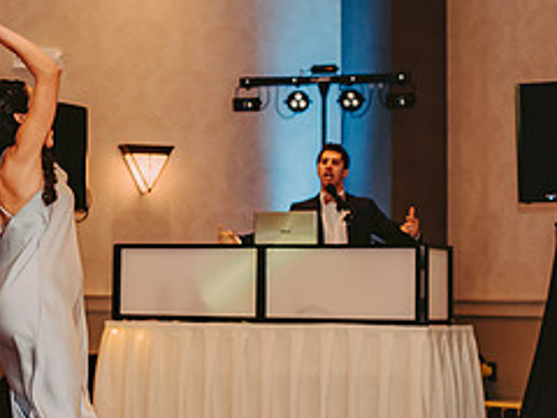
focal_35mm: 116
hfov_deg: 16.5
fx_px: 1867
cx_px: -35
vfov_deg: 12.8
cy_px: 166
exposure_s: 1/125
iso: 800
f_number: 2.5
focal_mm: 50
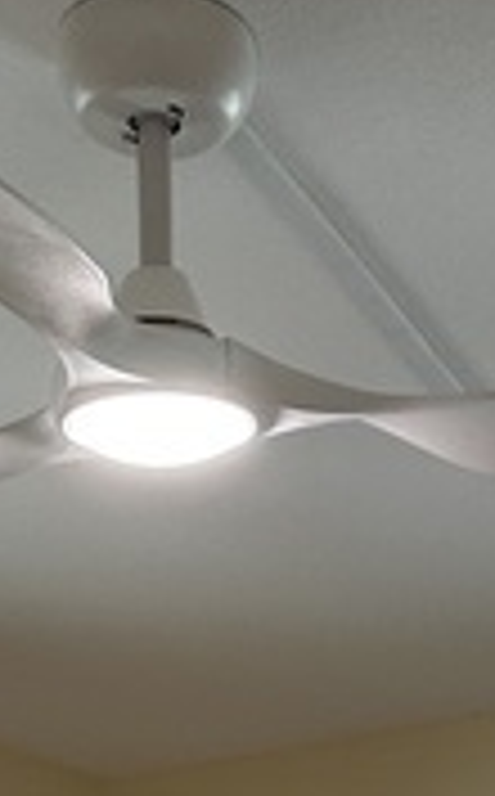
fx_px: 2081
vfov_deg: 17.3
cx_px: 252
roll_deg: +0.8
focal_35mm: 96
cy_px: 1468
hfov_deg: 13.6
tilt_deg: -7.0
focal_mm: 6.86
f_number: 1.78
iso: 200
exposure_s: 1/101
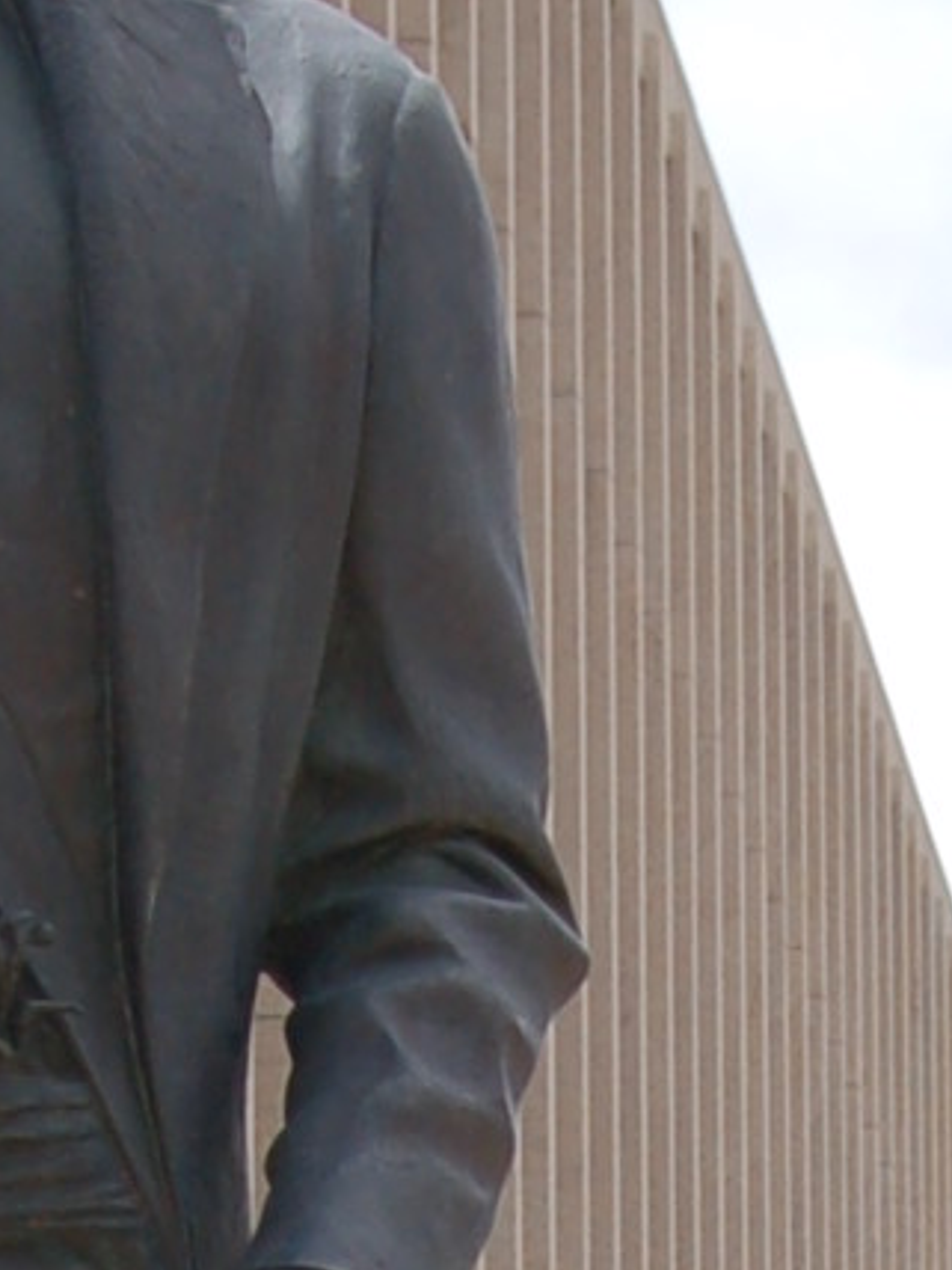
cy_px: 2558
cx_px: 943
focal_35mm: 243
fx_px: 8911
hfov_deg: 6.1
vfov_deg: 7.8
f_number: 8
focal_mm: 24
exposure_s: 1/500
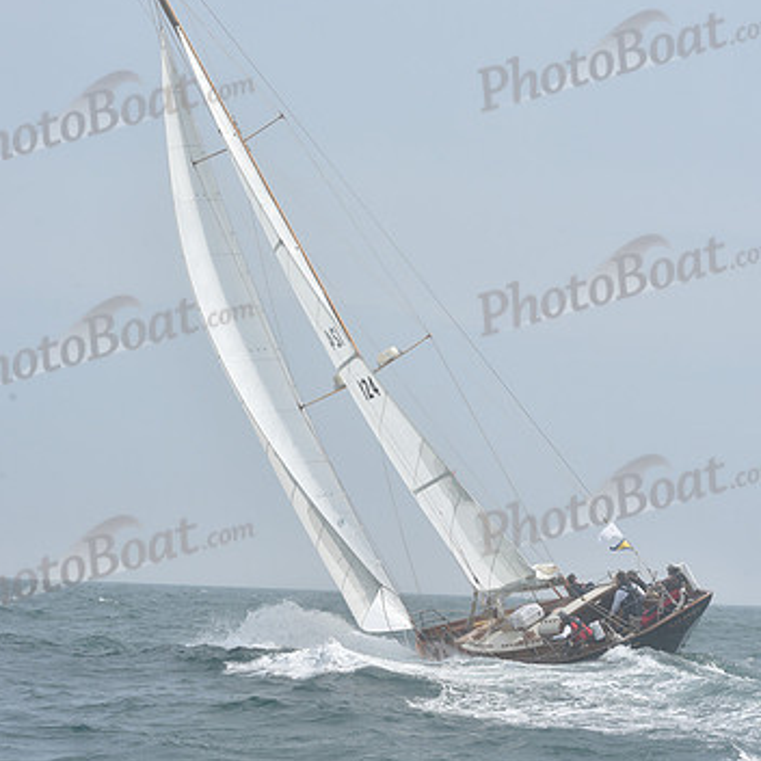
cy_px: 199
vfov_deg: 17.7
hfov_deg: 17.7
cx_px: 366
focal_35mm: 98
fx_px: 2437
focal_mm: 70
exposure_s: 1/800
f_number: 13
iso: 320
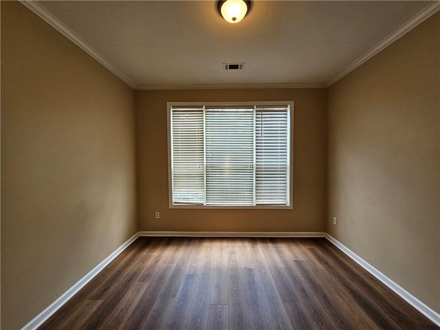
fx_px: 165
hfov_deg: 106.2
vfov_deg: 89.9
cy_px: 165
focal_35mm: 13
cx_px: 220
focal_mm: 2.2
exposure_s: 1/120
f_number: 2.2
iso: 100
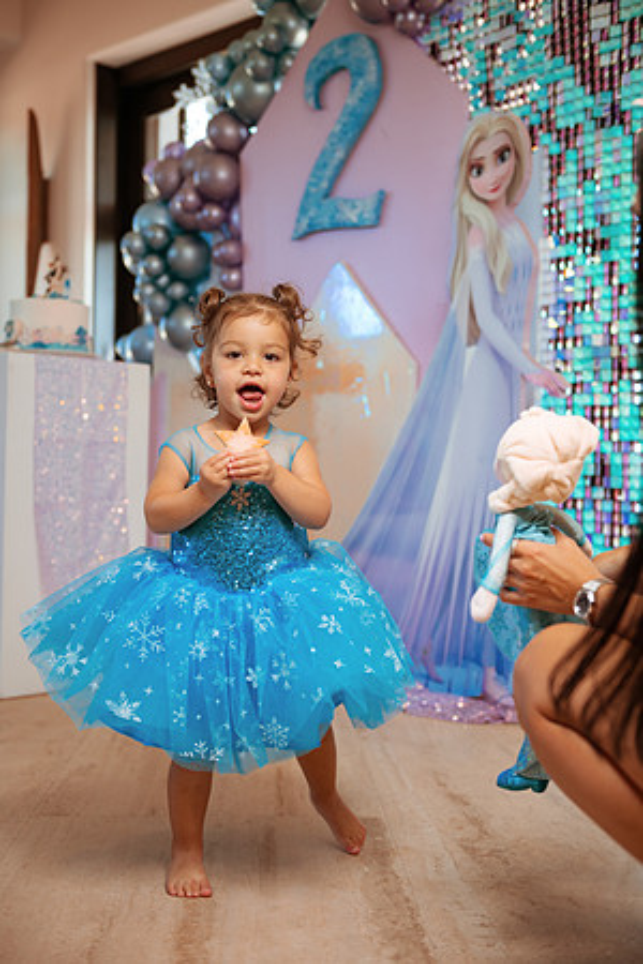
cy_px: 482
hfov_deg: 28.1
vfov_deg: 41.1
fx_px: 1286
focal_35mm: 48
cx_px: 322
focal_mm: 48
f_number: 3.2
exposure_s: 1/200
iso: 400
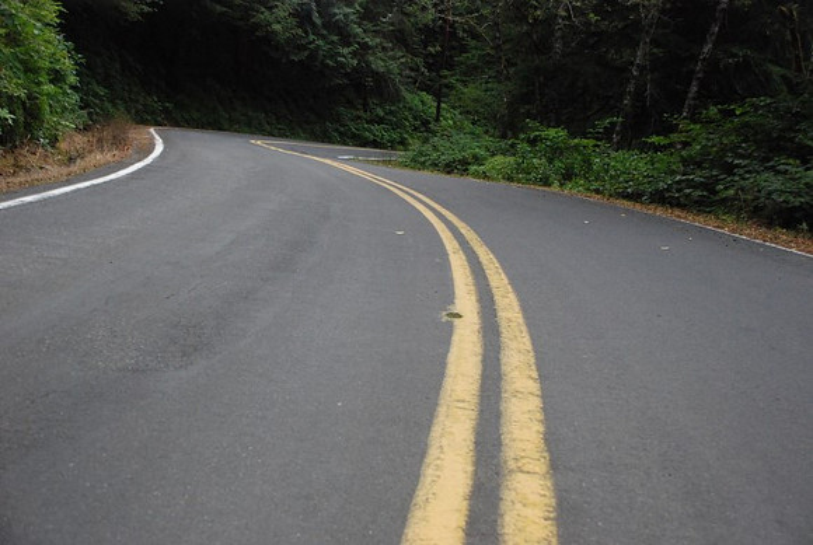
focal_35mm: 48
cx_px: 406
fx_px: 1086
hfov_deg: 41.0
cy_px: 272
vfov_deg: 28.2
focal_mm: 32
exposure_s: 1/400
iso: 1600
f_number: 4.2
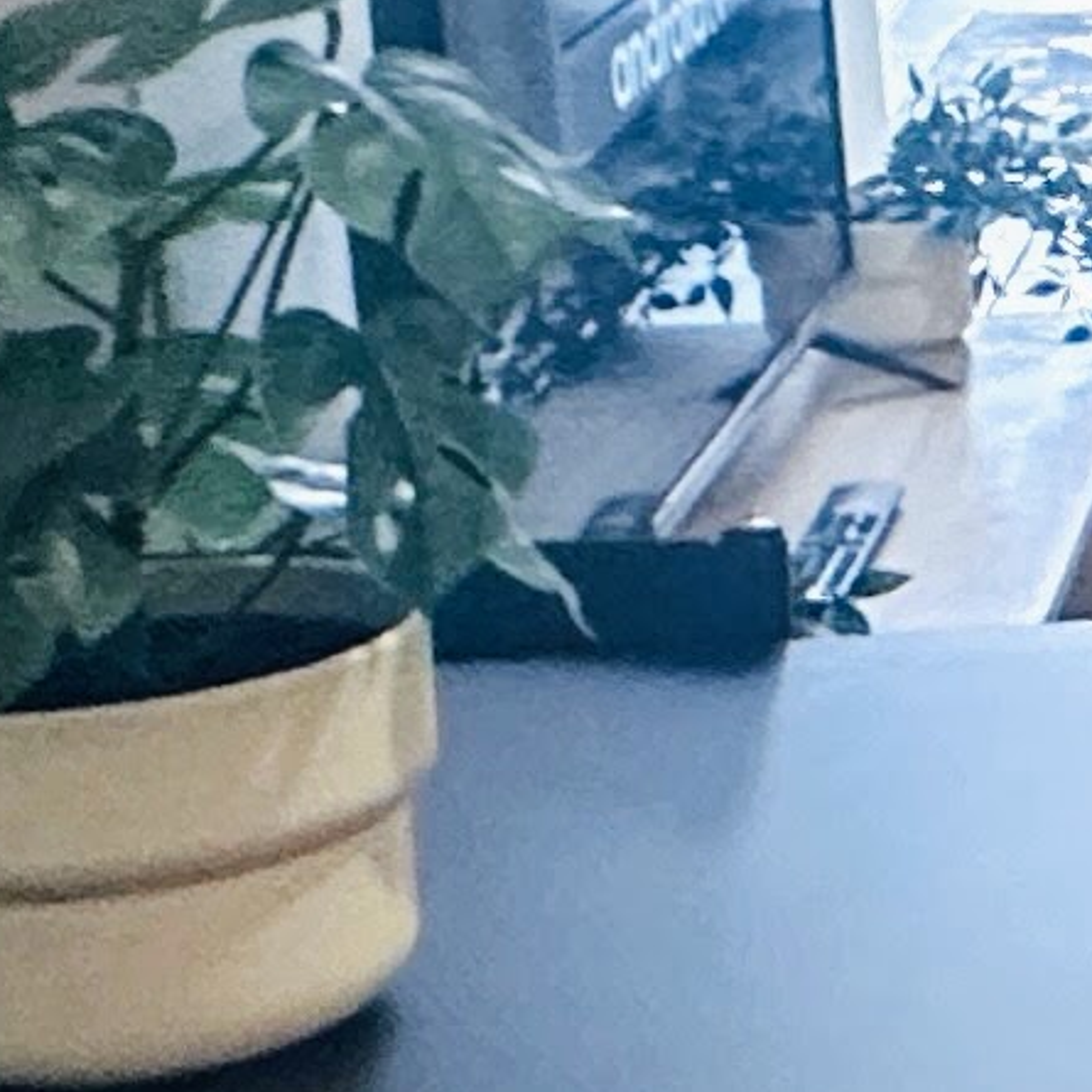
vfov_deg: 15.4
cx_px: 3617
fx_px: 3997
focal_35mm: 112
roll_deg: -4.1
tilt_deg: -12.6
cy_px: 201
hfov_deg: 9.9
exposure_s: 1/50
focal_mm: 2.22
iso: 400
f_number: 2.2
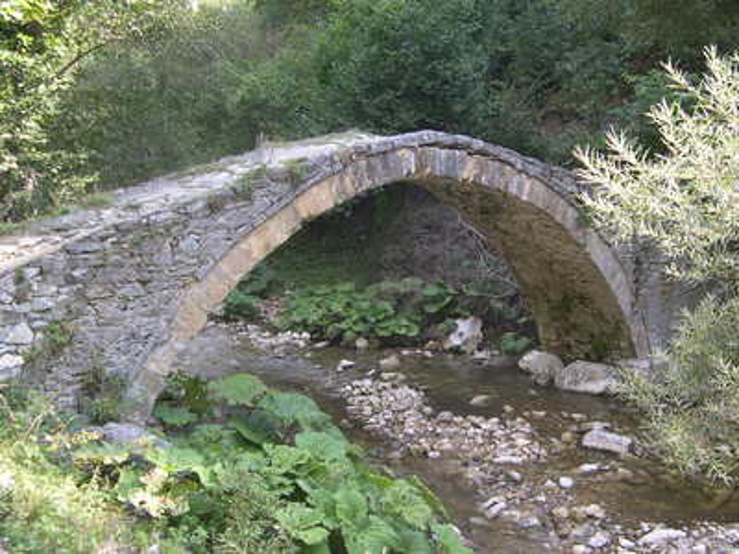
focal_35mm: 38
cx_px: 370
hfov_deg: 49.0
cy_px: 277
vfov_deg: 37.7
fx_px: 811
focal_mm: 8
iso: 100
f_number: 2.8
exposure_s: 1/98.4
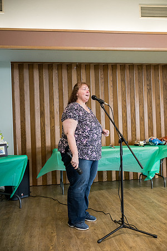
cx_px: 84
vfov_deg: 54.4
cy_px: 126
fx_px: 244
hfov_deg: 37.9
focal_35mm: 35
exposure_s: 1/320
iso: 2000
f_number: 3.5
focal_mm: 35
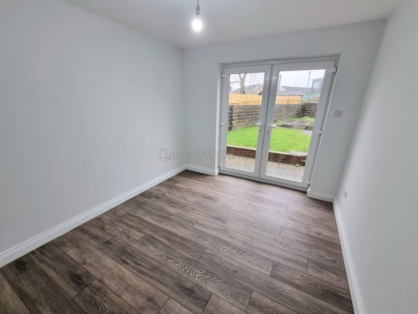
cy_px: 157
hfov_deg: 106.2
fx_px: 157
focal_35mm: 13
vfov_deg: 89.9
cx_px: 209
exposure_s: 1/50
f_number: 2.2
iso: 125
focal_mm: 2.2
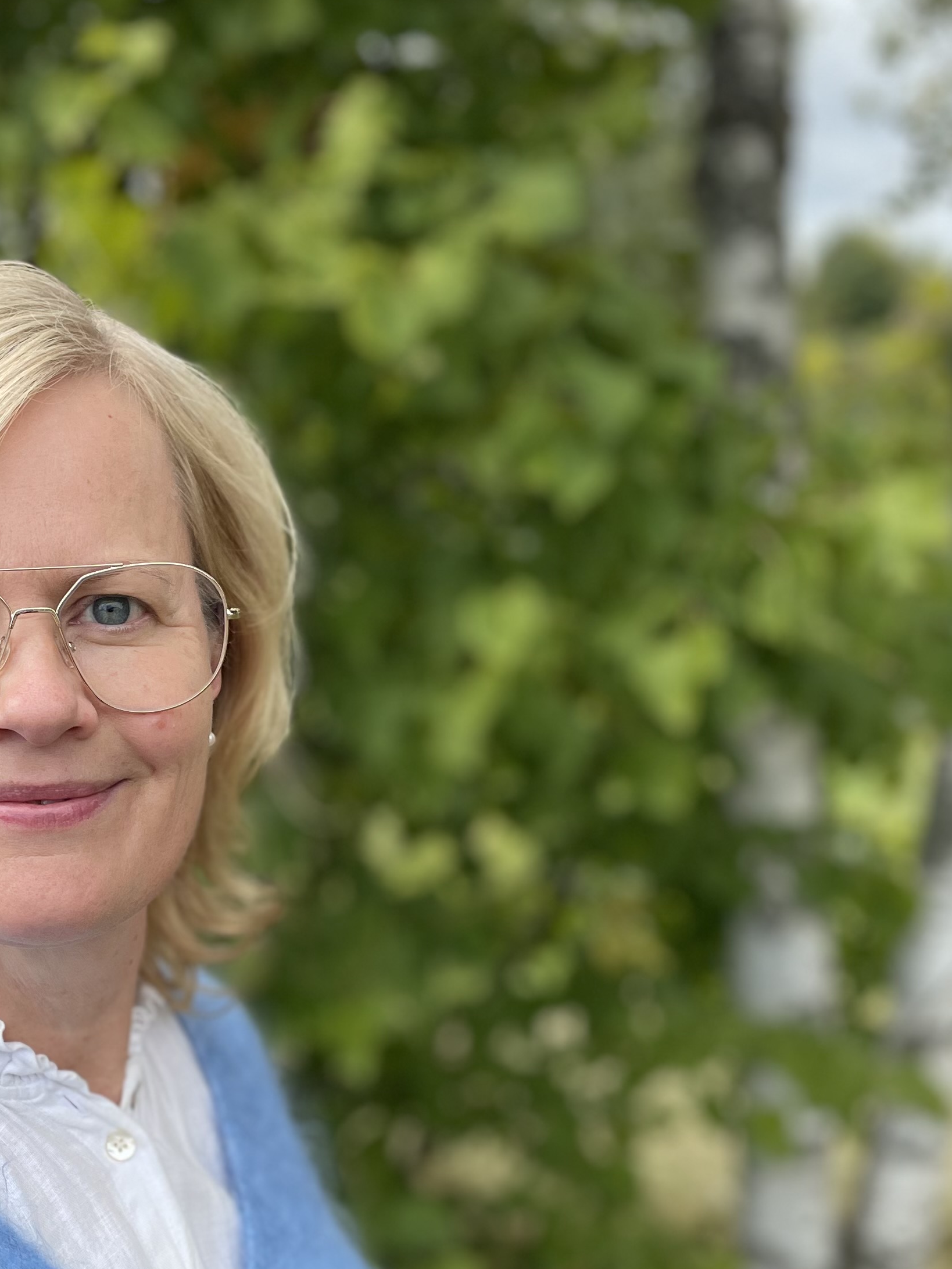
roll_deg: -1.0
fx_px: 1760
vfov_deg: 39.1
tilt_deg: -15.2
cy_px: 877
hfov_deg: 29.0
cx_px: 87
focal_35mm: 48
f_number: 1.6
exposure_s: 1/1208
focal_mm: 4.2
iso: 50
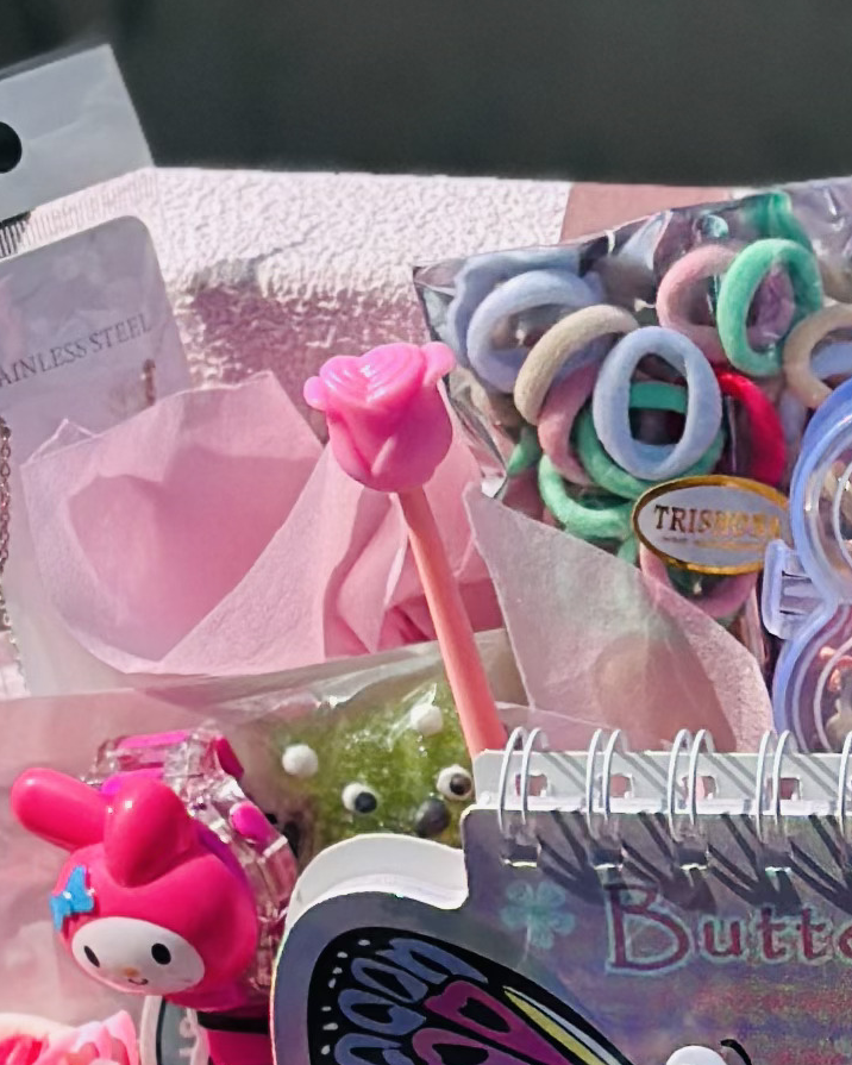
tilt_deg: -35.8
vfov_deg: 9.0
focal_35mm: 211
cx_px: 1165
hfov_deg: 7.2
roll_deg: +8.5
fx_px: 6651
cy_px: 1320
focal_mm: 6.86
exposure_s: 1/9804
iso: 100
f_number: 1.78
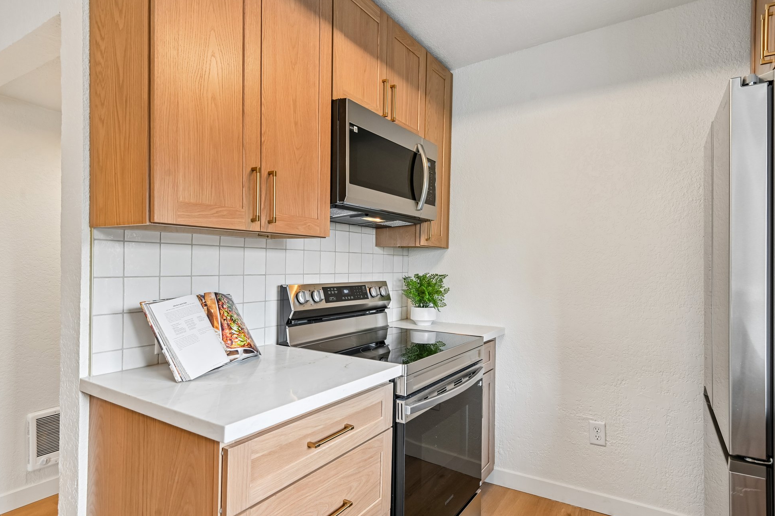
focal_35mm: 20
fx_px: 430
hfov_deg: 84.0
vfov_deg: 61.9
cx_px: 386
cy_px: 255
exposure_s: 1/20
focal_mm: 19
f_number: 8
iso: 400
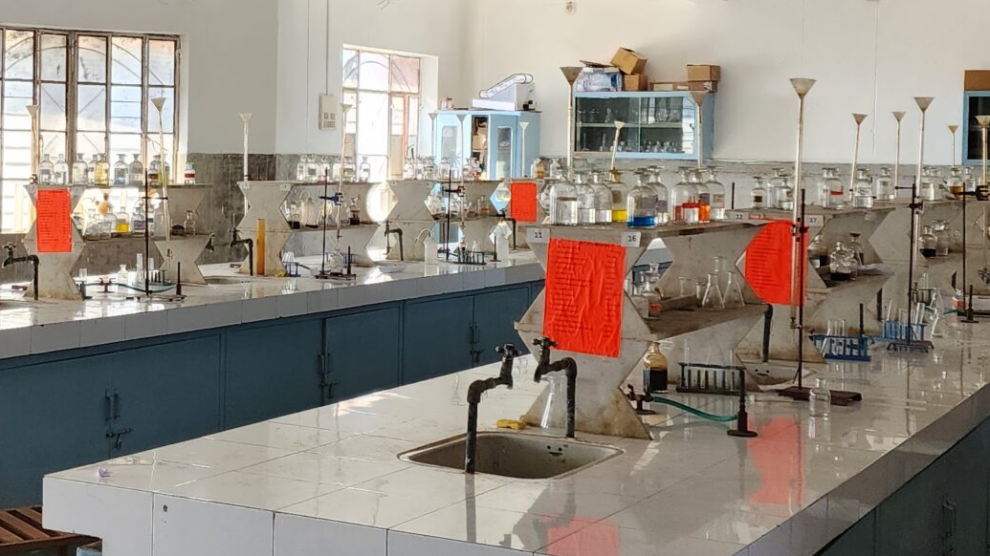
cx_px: 282
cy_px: 173
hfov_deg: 33.3
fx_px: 1627
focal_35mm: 62
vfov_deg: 19.3
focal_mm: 6.4
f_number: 1.8
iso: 200
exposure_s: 1/180
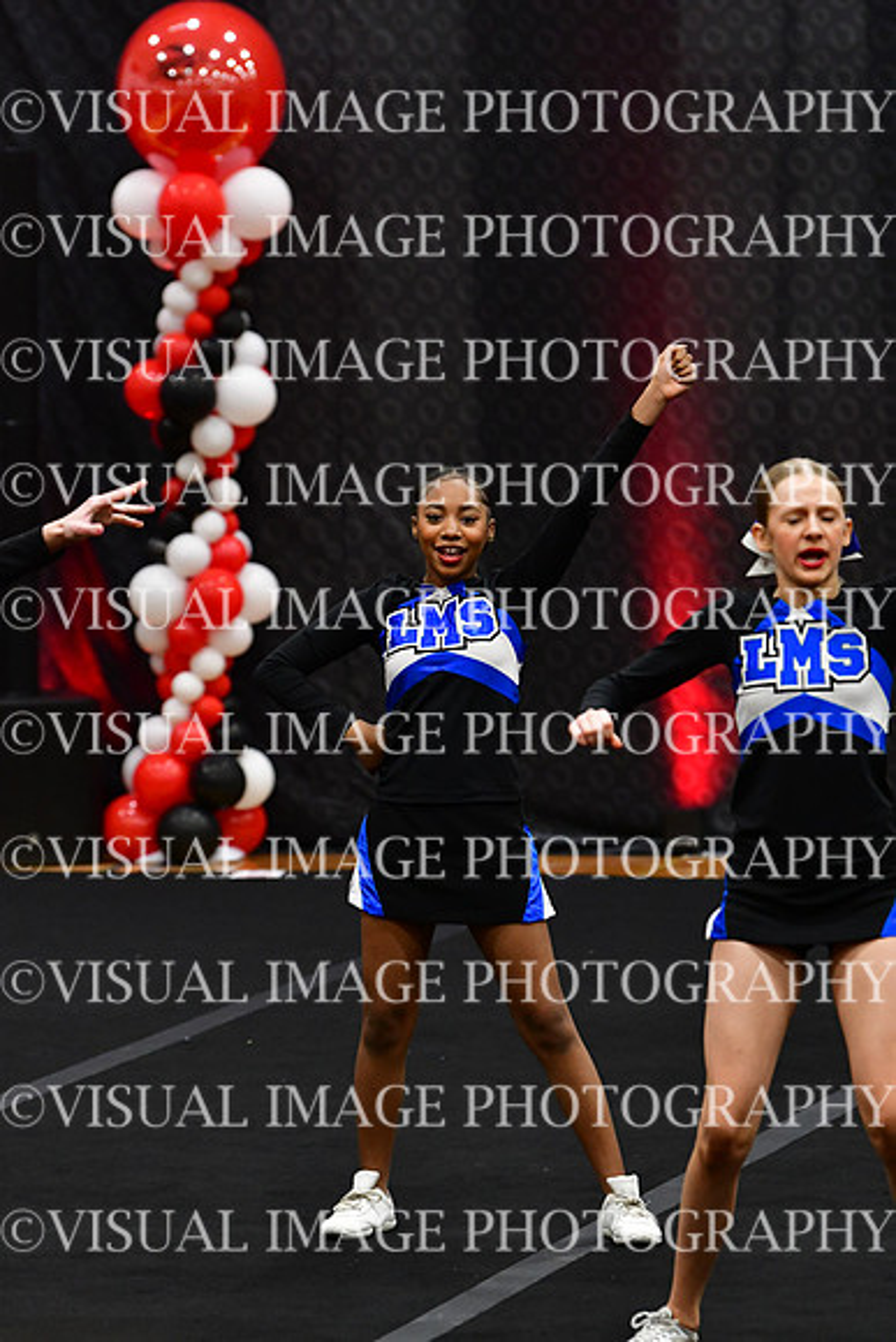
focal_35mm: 240
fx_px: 8954
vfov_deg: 8.6
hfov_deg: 5.7
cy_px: 671
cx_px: 448
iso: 4000
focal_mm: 160
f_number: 3.5
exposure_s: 1/500
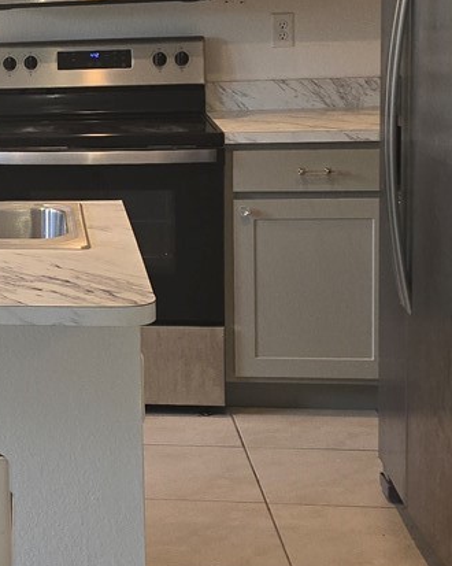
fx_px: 1456
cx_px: -227
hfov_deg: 16.1
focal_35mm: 87
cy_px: 140
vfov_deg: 21.8
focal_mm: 6.3
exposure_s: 1/60
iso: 80
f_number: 1.7
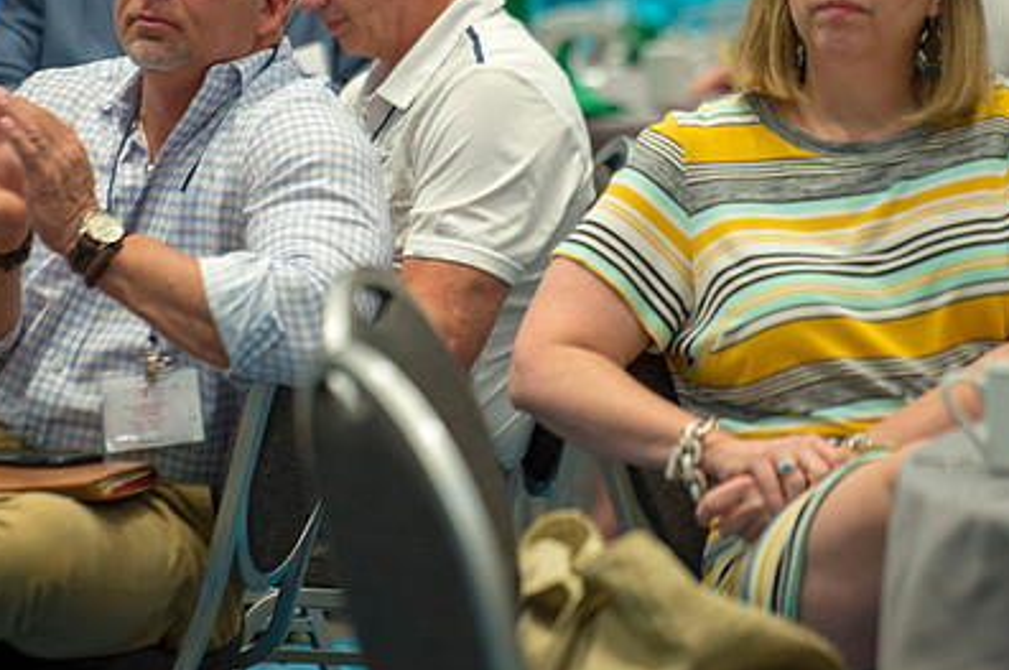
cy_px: 273
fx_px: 8202
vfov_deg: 4.7
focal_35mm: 293
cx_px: 438
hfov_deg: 7.0
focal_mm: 200
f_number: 2.8
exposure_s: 1/160
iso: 1250
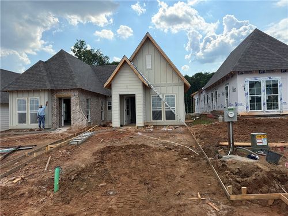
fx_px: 200
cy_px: 108
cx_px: 144
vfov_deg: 56.8
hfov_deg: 71.6
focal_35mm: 24
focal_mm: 6.76
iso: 100
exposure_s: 1/4167
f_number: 1.78
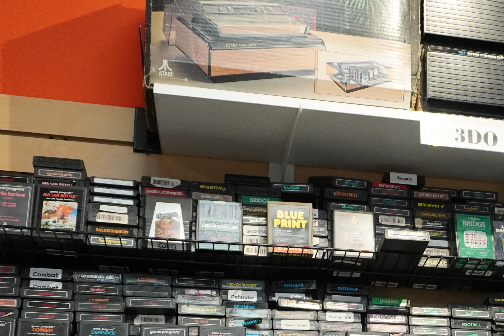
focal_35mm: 62
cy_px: 405
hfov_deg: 30.8
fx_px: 868
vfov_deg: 20.5
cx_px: 465
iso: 2000
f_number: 3.5
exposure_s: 1/160
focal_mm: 16
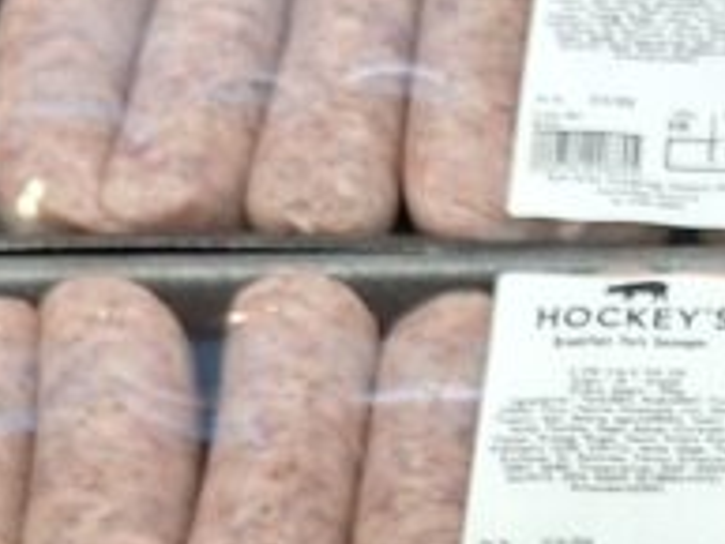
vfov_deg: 11.5
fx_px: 2557
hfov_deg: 14.9
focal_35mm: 122
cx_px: 1119
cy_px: 882
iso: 50
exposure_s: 1/100
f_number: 1.8
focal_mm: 5.54
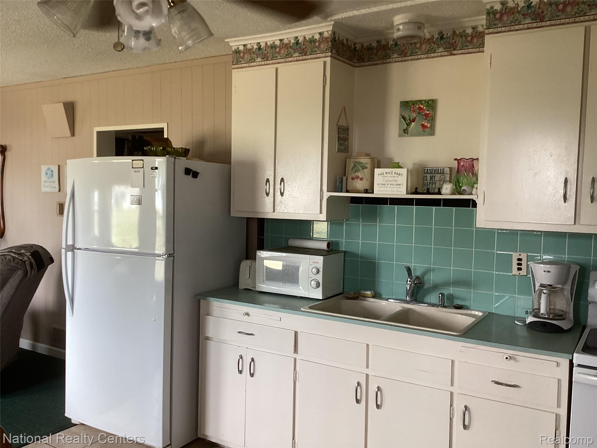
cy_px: 224
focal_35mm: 31
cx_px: 298
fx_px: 535
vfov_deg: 45.4
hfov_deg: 58.4
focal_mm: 3.3
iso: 80
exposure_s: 1/60
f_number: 2.4
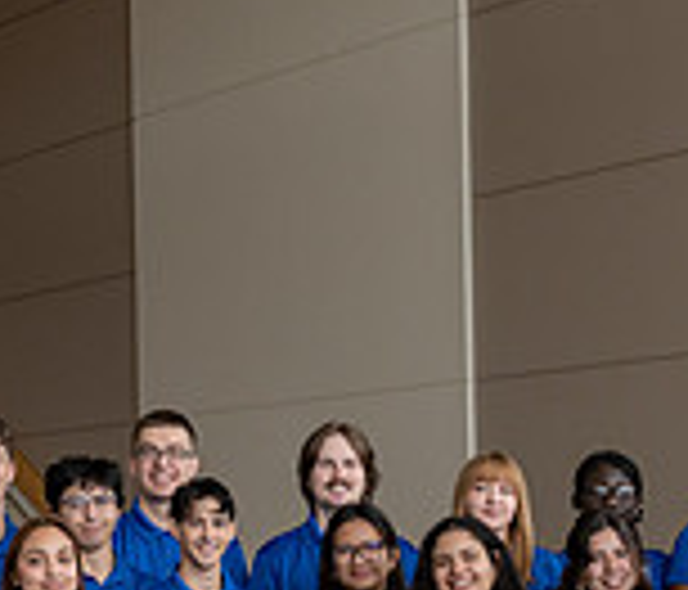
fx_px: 2742
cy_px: 593
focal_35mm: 131
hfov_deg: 14.3
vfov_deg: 12.1
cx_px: 378
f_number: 5
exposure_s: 1/125
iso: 200
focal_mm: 25
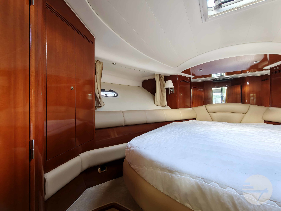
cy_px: 106
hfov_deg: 98.2
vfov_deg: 81.7
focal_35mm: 15
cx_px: 140
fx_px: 122
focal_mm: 2.3
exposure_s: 1/63
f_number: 2
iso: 2500
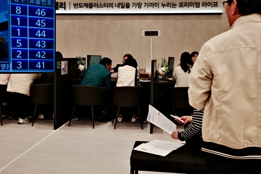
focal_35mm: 42
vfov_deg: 31.9
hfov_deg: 46.4
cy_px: 85
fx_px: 305
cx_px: 127
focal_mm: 26
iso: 250
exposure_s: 1/160
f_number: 3.5
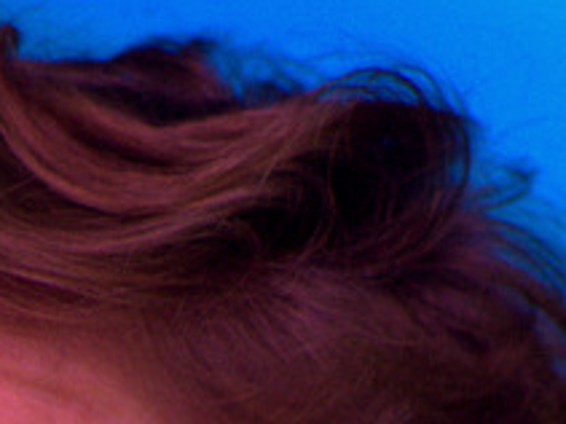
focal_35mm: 1327
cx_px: 11
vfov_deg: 1.1
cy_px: 961
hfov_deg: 1.5
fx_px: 21685
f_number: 5.6
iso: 2500
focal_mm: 270
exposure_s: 1/160
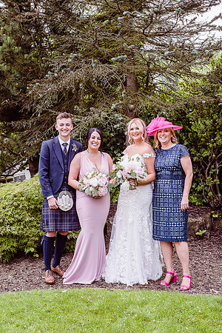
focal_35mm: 50
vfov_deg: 39.6
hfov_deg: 27.0
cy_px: 166
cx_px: 111
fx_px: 462
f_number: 8
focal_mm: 50
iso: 250
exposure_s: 1/100
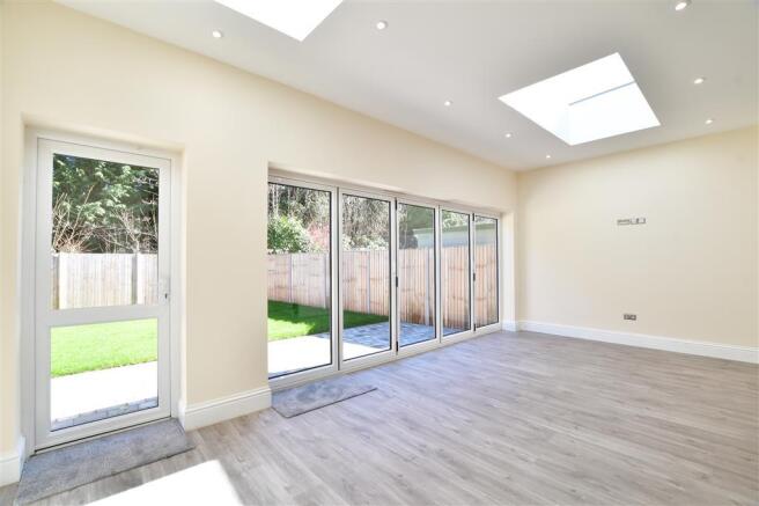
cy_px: 253
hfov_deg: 100.4
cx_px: 380
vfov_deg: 77.3
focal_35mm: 15
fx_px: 316
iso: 400
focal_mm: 10
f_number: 7.1
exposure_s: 1/80
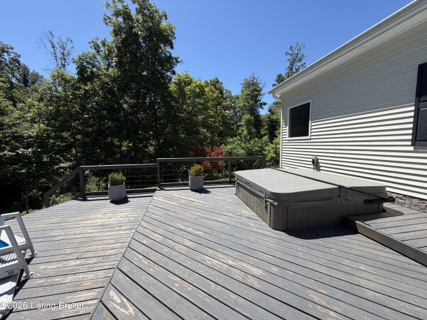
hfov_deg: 102.1
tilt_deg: -6.3
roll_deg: +1.6
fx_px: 173
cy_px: 160
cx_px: 214
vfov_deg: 85.7
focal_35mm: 14
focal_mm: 2.22
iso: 25
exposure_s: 1/770
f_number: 2.2
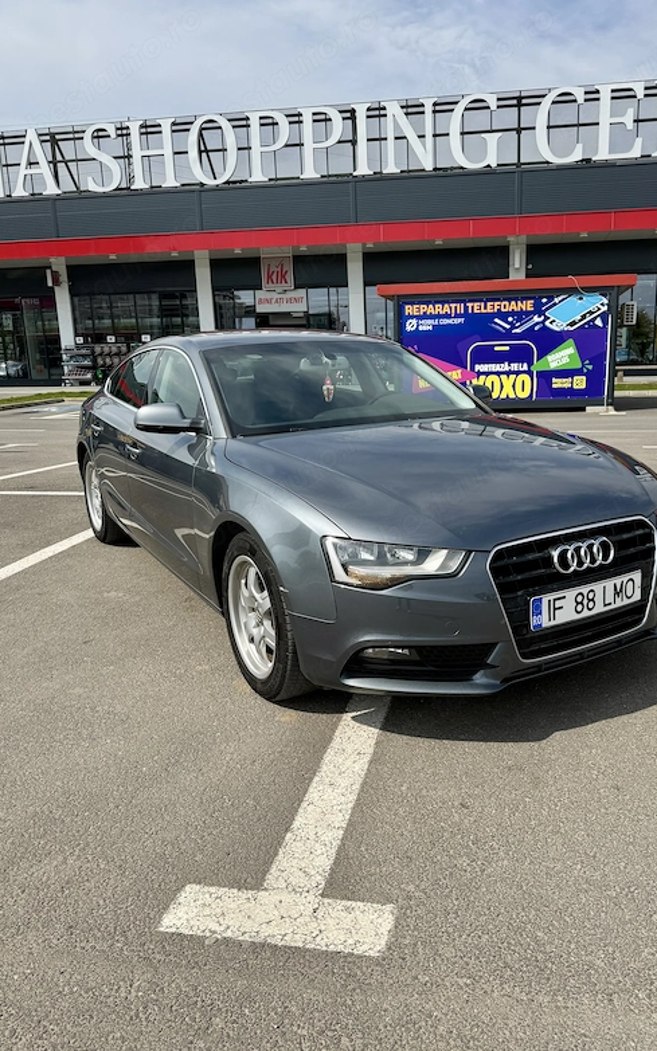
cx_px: 395
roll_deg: +0.8
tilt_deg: -13.3
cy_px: 530
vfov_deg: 70.4
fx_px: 745
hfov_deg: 47.3
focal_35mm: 26
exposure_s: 1/6173
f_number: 1.78
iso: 80
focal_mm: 6.76
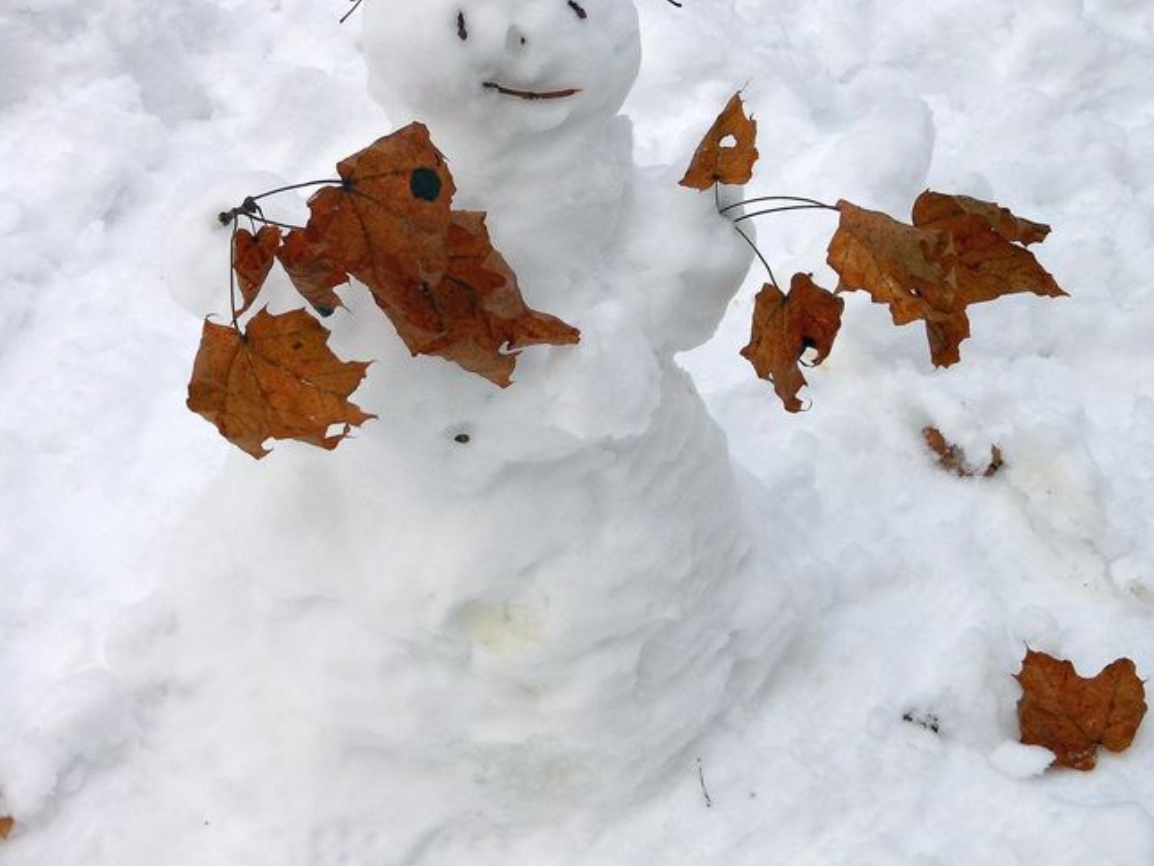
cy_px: 427
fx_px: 2001
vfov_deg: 24.4
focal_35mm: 60
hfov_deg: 32.2
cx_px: 535
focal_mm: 7.7
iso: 80
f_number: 3.8
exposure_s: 1/160
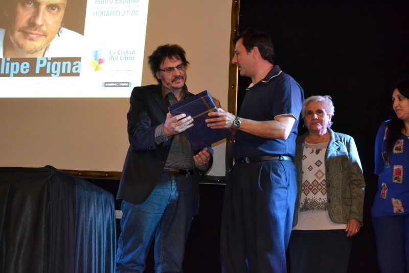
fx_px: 546
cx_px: 204
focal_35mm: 48
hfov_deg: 41.1
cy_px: 136
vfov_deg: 28.1
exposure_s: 1/60
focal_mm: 32
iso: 3200
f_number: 4.8
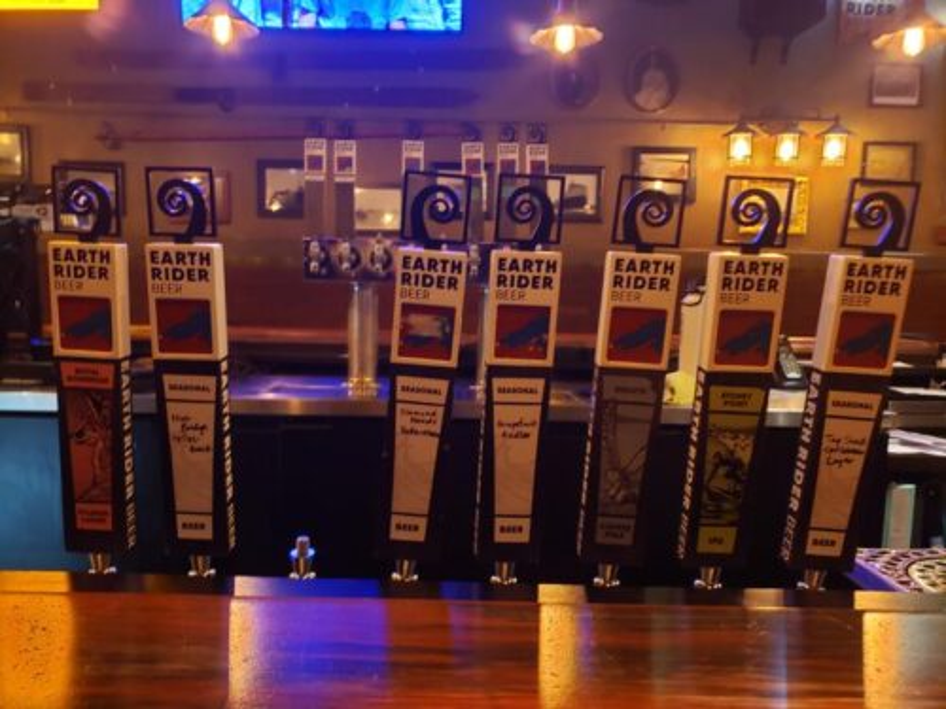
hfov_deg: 67.3
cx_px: 473
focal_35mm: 26
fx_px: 711
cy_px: 354
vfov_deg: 53.1
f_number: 1.5
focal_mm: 4.3
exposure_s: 1/10
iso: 320
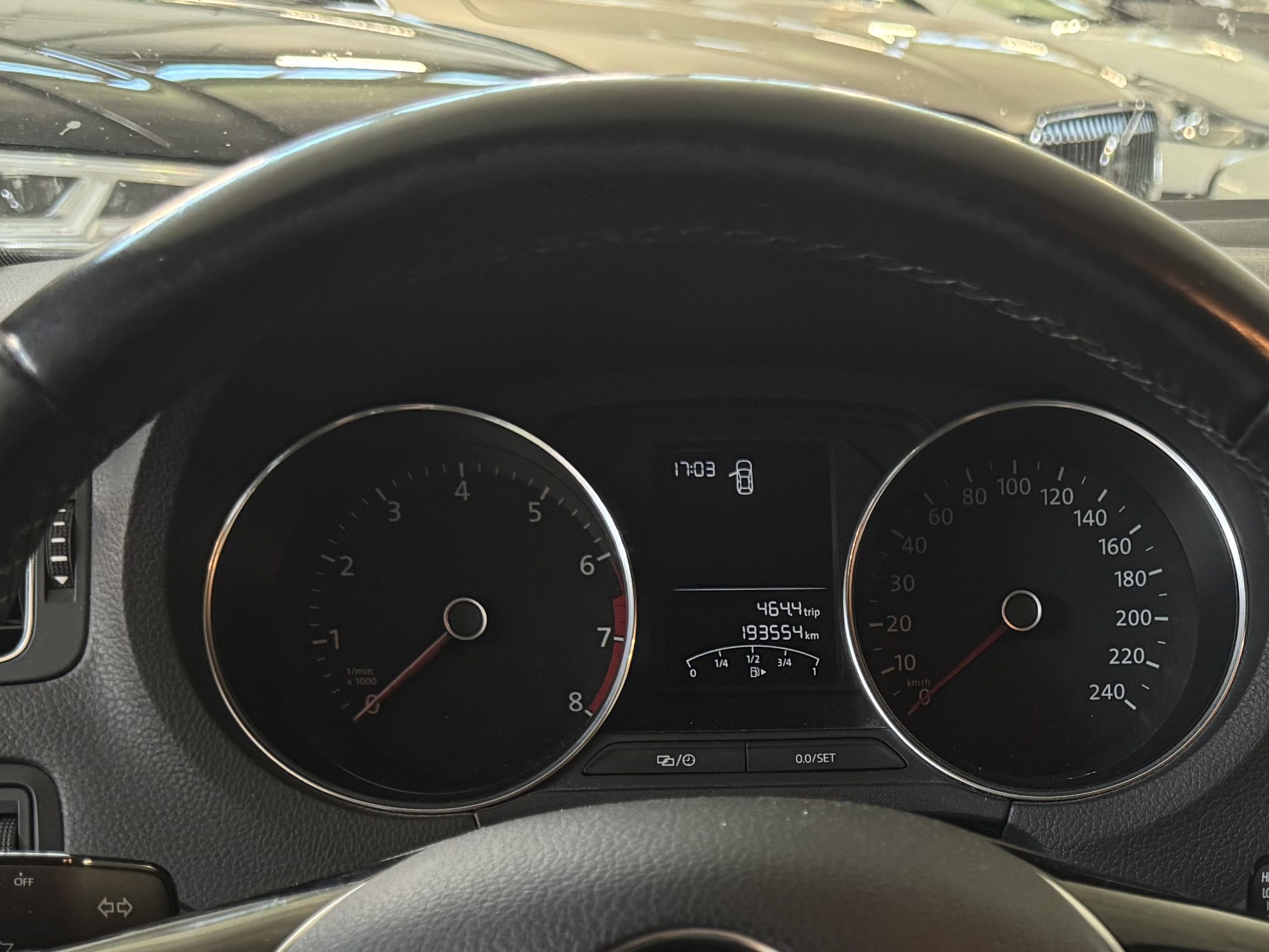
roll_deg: +0.7
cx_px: 1055
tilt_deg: -24.2
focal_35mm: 57
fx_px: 2090
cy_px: 1023
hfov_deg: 32.6
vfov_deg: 24.1
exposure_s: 1/50
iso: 400
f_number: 1.78
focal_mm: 6.76
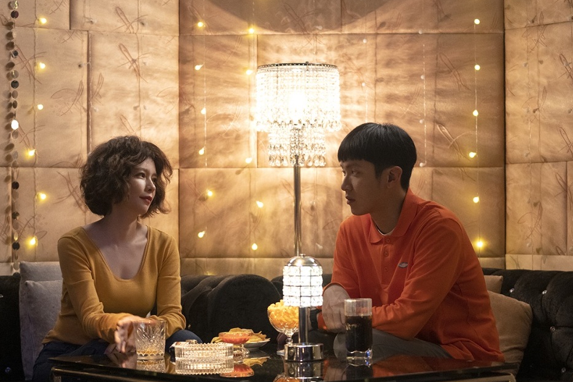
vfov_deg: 14.2
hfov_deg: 21.2
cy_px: 239
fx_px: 1528
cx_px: 275
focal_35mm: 96
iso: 3200
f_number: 2.8
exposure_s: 1/60
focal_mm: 70
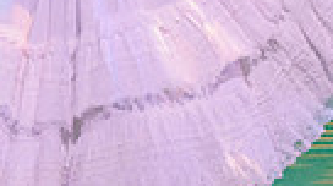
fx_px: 16962
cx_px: 89
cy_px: -135
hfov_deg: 1.1
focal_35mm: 1924
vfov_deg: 0.6
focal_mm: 400
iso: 5000
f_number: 6.3
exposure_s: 1/400
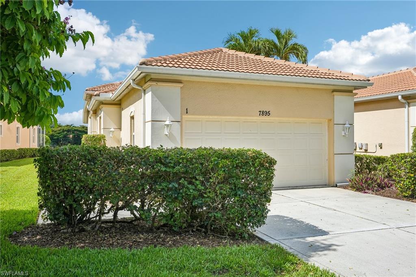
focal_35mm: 30
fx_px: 346
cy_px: 138
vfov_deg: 43.5
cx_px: 208
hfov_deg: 62.0
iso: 400
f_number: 8
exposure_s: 1/1000
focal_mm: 30
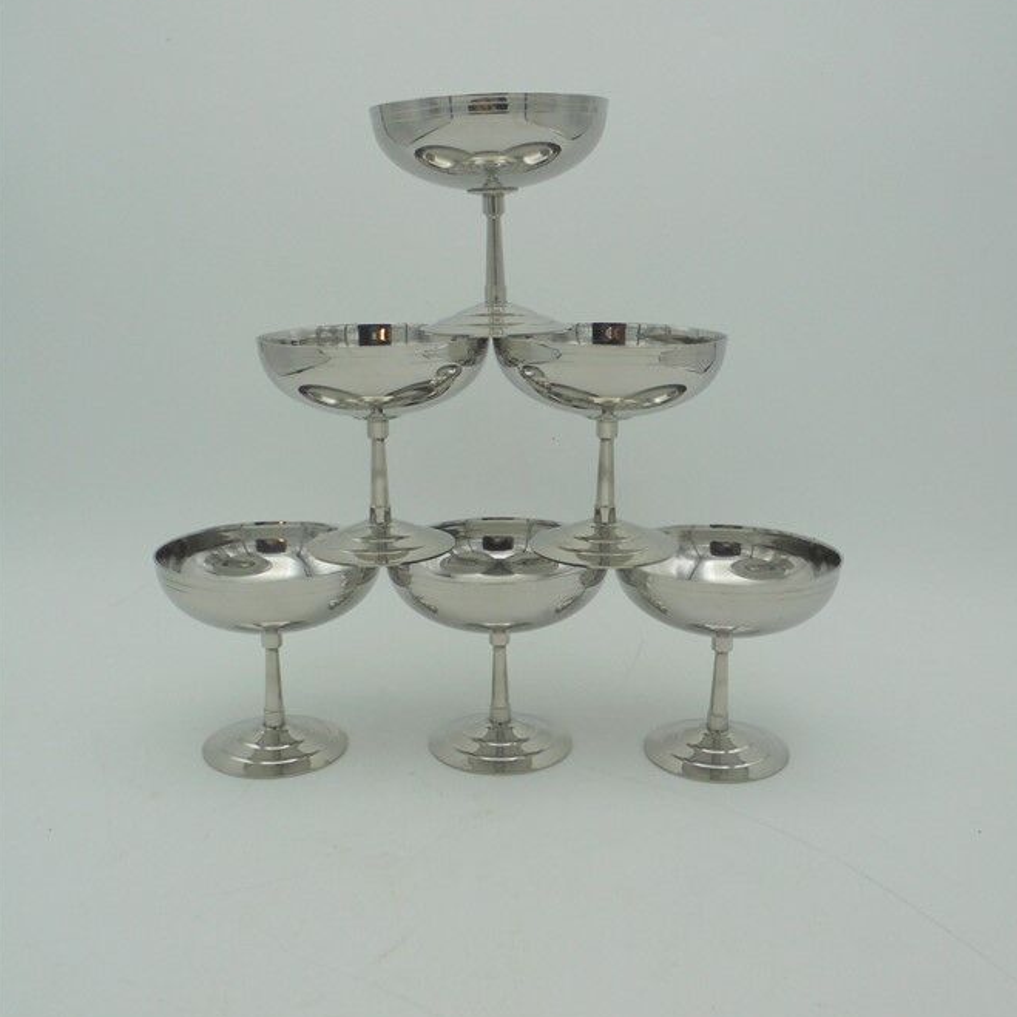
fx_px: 1163
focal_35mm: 35
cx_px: 515
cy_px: 474
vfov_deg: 47.2
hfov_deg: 47.2
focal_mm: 5.3
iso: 100
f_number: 3.7
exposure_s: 1/125
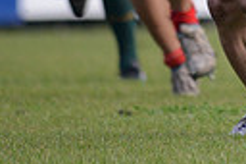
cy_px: -173
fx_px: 12980
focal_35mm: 1902
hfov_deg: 1.1
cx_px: 536
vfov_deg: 0.7
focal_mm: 420
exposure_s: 1/1600
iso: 560
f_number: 4
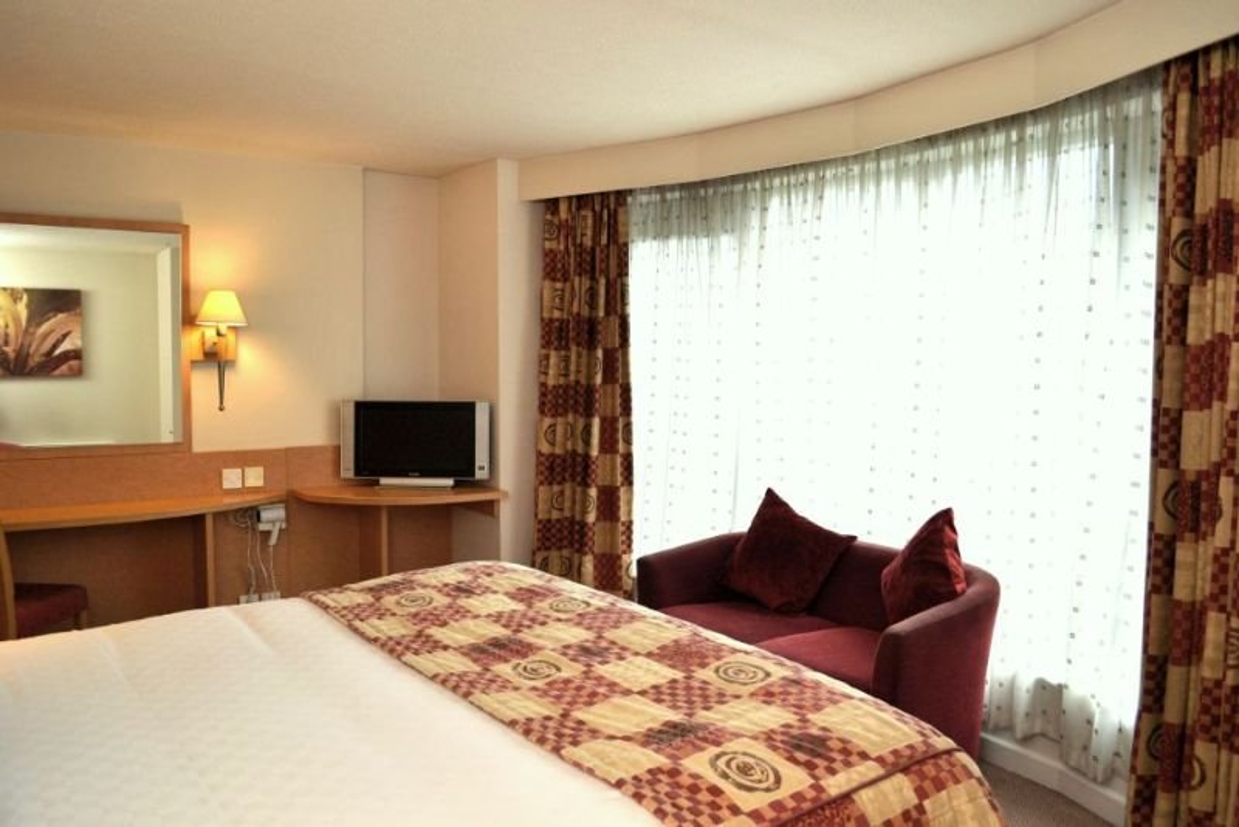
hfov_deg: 67.4
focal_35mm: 27
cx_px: 620
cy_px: 414
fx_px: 930
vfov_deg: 48.0
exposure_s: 1/60
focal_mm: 18
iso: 160
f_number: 4
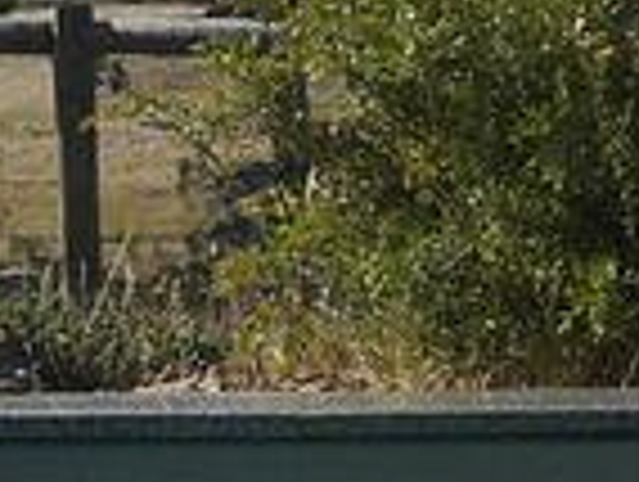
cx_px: 122
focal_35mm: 131
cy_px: -232
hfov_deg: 14.9
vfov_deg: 10.9
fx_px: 2422
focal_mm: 15
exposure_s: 1/400
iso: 200
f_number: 7.1
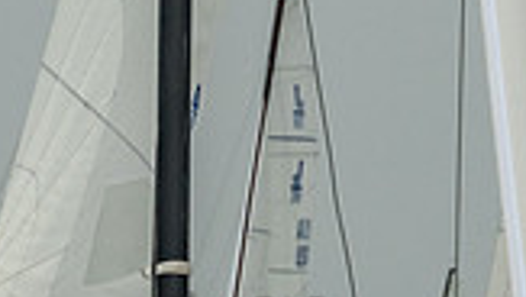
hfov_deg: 2.6
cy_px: 337
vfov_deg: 1.5
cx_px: 127
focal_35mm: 825
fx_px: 11516
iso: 800
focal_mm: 155
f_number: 9
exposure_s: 1/3200
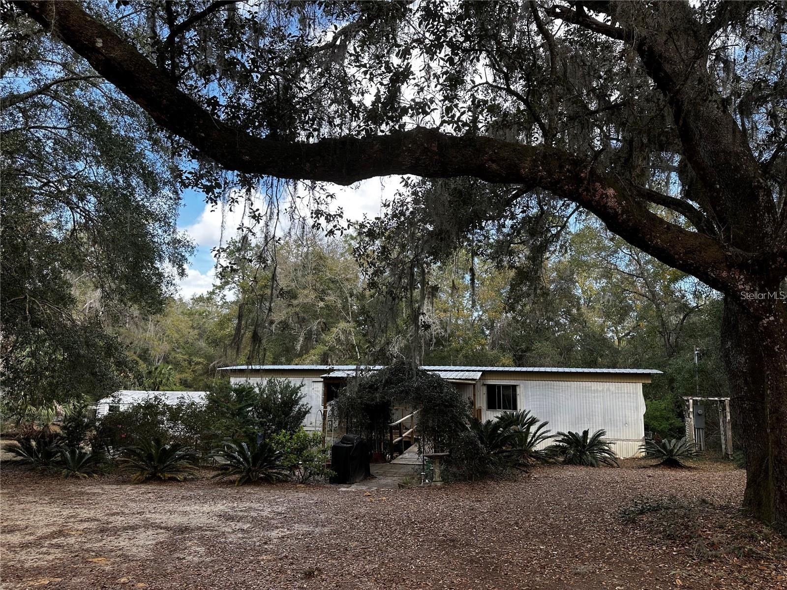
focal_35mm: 24
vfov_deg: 56.8
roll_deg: -1.0
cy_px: 295
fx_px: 546
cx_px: 394
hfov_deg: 71.6
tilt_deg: +9.2
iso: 80
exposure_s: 1/724
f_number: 1.78
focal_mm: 6.86
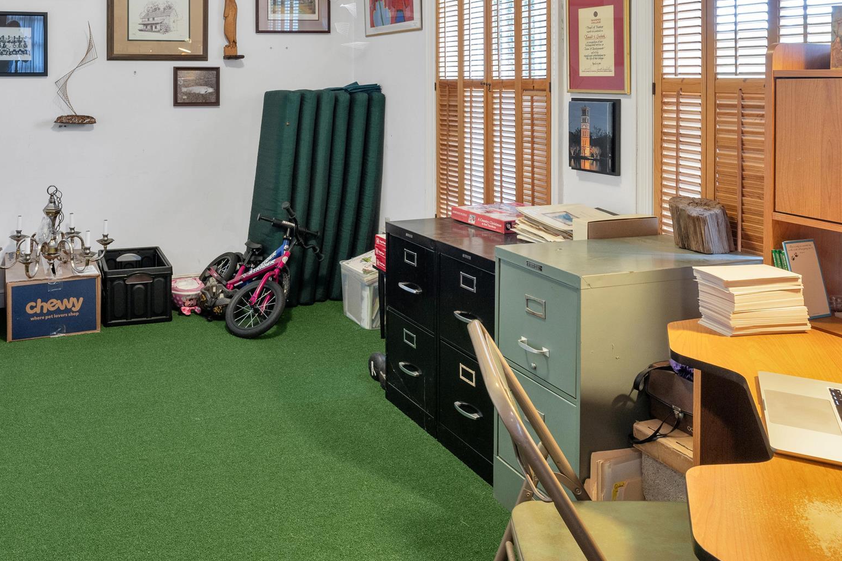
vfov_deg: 37.8
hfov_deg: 56.0
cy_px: 78
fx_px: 772
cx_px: 278
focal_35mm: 33
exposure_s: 1/1.25
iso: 320
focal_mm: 16.5
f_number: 9
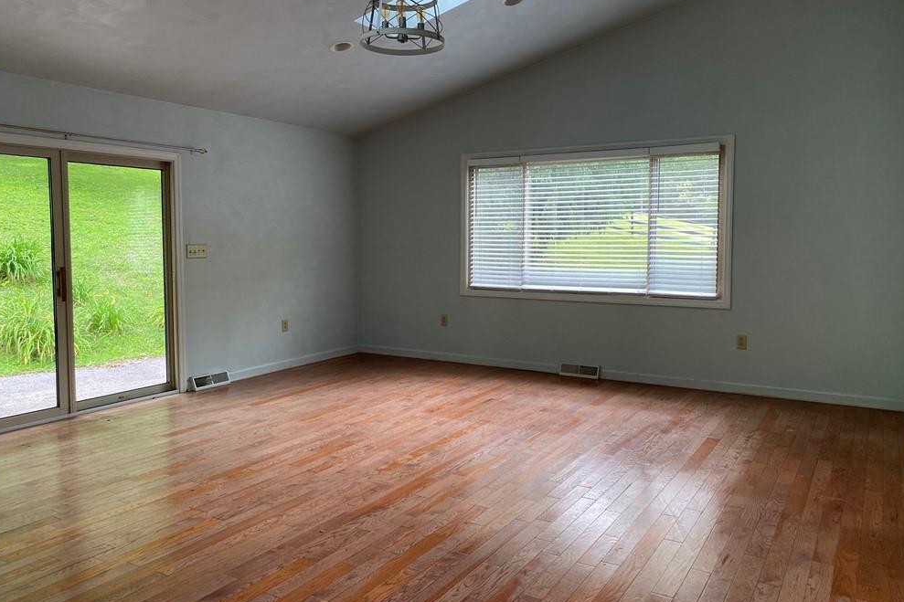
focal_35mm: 28
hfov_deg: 65.5
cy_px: 278
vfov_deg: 46.3
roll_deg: -0.7
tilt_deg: -4.9
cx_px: 460
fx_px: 703
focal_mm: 4.25
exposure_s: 1/120
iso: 100
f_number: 1.8
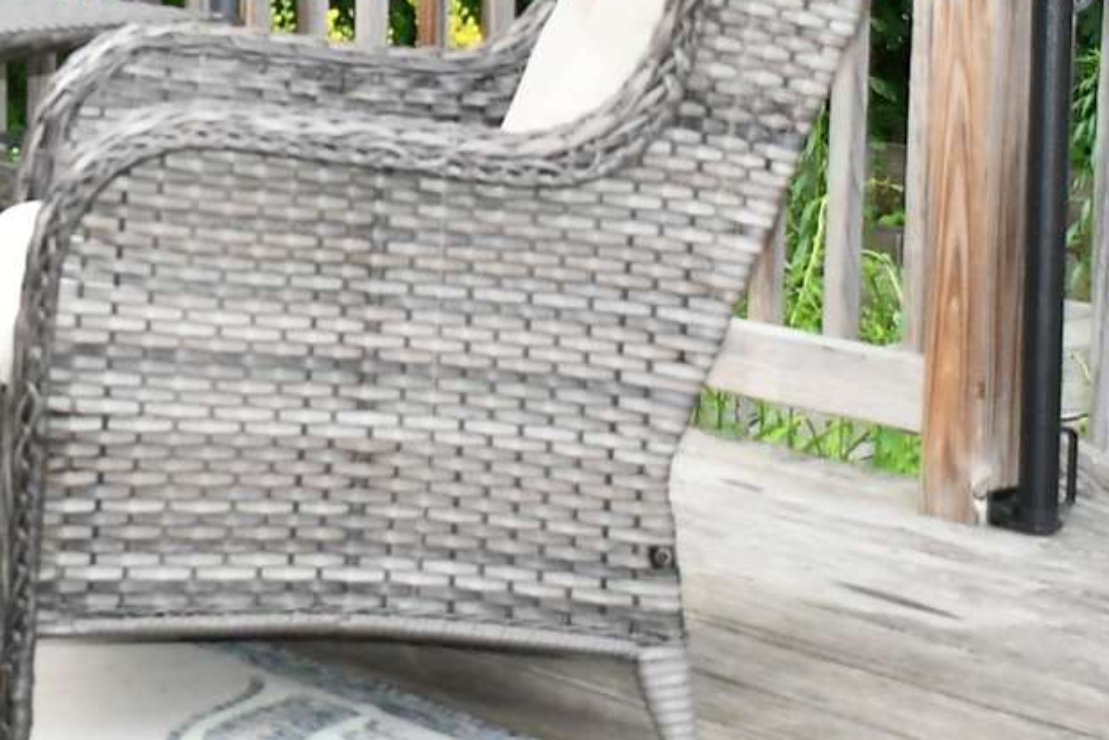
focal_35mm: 134
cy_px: -138
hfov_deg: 15.1
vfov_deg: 10.1
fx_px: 4129
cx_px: 84
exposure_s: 1/125
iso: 250
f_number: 3.5
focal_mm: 18
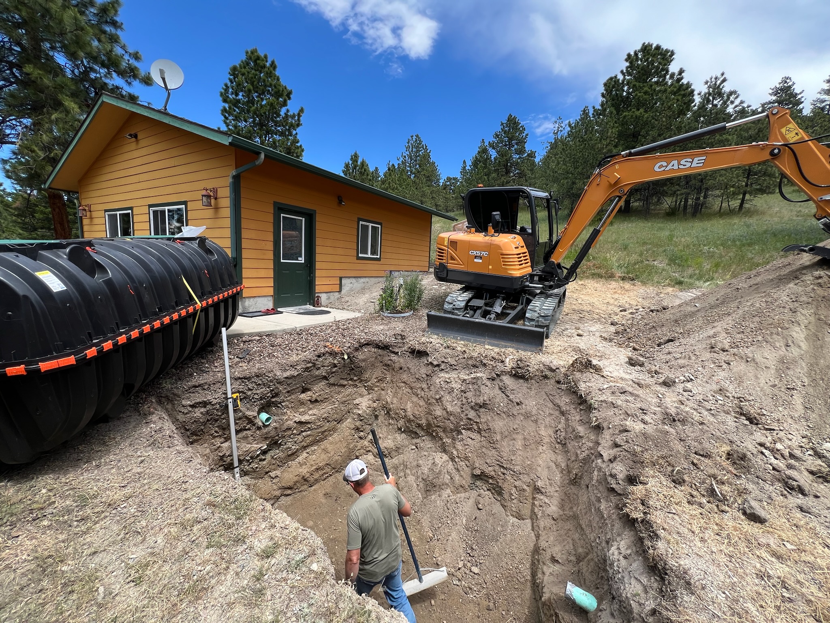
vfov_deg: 89.9
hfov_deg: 106.2
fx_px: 312
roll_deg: -2.8
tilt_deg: -8.1
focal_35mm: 13
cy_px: 312
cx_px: 415
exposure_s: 1/664
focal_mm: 1.57
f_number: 1.8
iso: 32
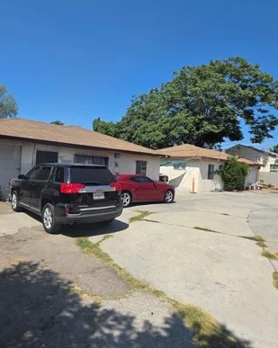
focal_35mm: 21
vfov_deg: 77.7
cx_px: 109
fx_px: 216
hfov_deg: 64.8
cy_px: 172
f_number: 1.9
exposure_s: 1/2128
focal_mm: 2.2
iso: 40
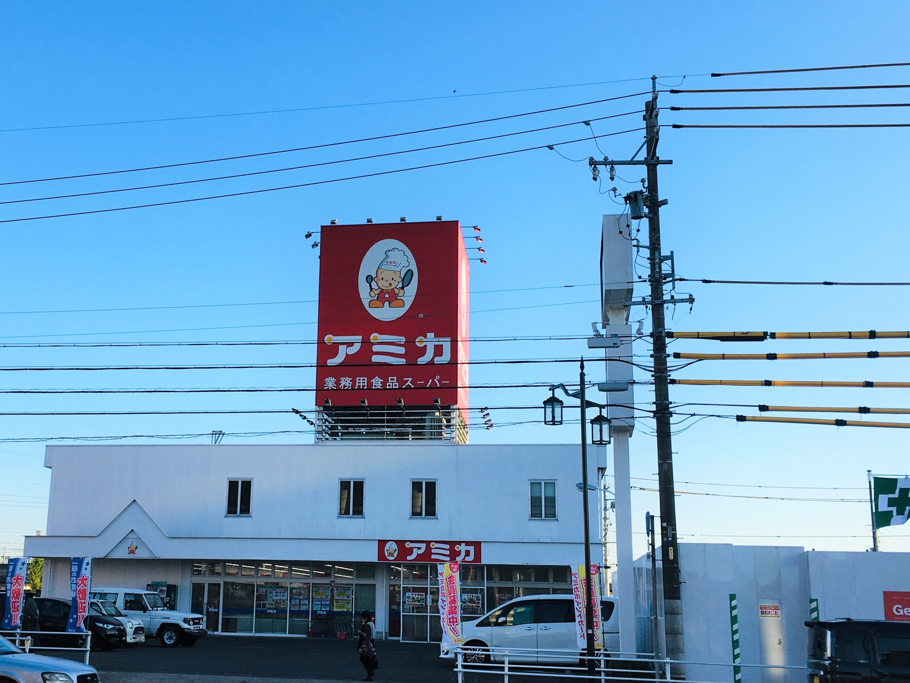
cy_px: 383
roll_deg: +0.1
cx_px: 367
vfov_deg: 37.7
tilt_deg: +12.8
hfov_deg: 48.7
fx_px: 999
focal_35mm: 38
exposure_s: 1/855
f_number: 2.2
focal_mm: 4.15
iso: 25
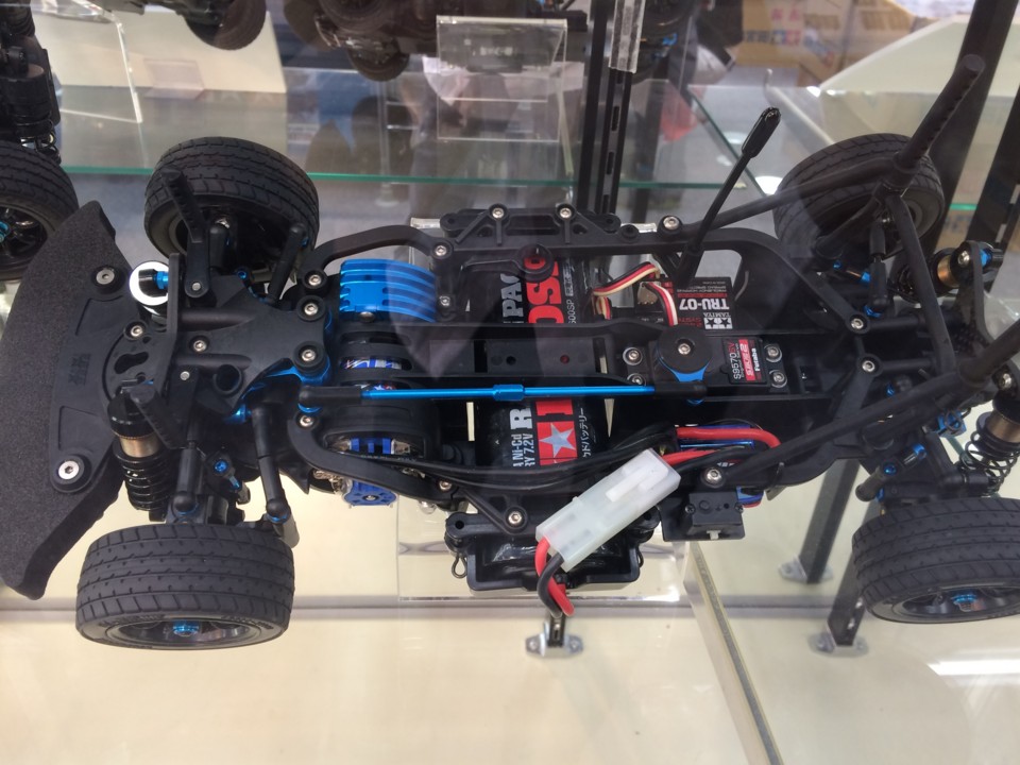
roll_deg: -2.9
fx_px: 855
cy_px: 382
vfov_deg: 48.2
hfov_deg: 61.7
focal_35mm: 29
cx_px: 510
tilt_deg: -34.1
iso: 40
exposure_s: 1/40
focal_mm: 4.15
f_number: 2.2
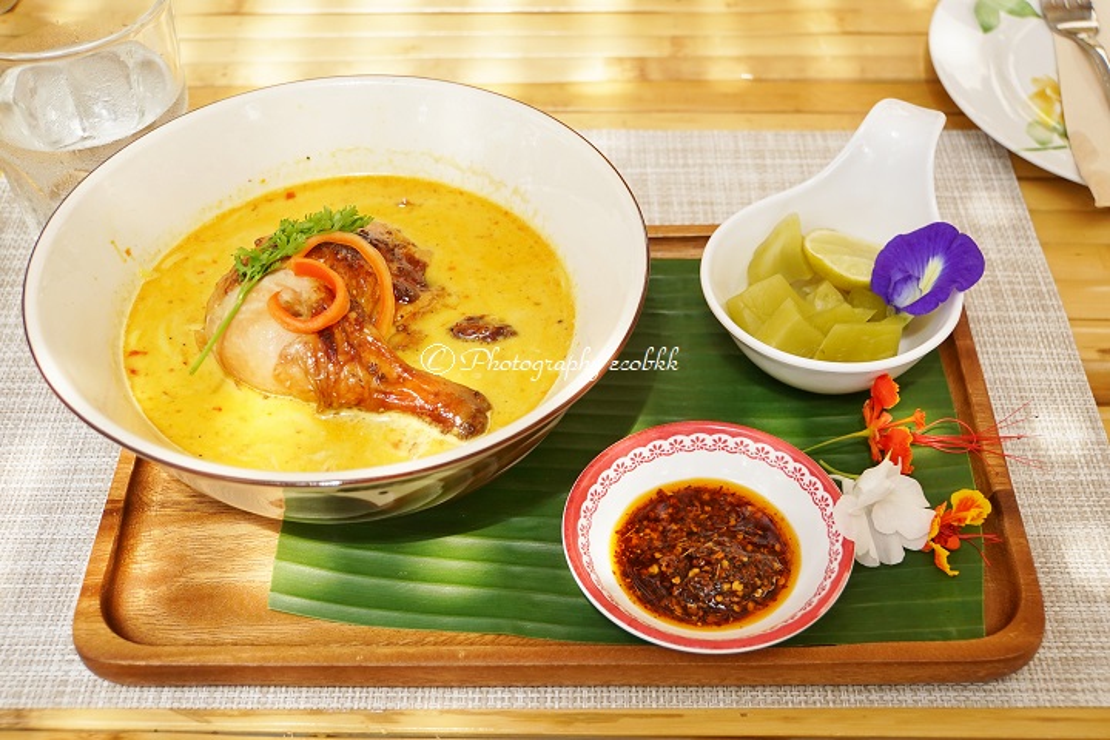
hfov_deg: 42.7
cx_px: 555
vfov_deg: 29.2
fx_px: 1418
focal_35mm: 46
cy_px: 370
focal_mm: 31
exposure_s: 1/400
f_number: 5
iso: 640
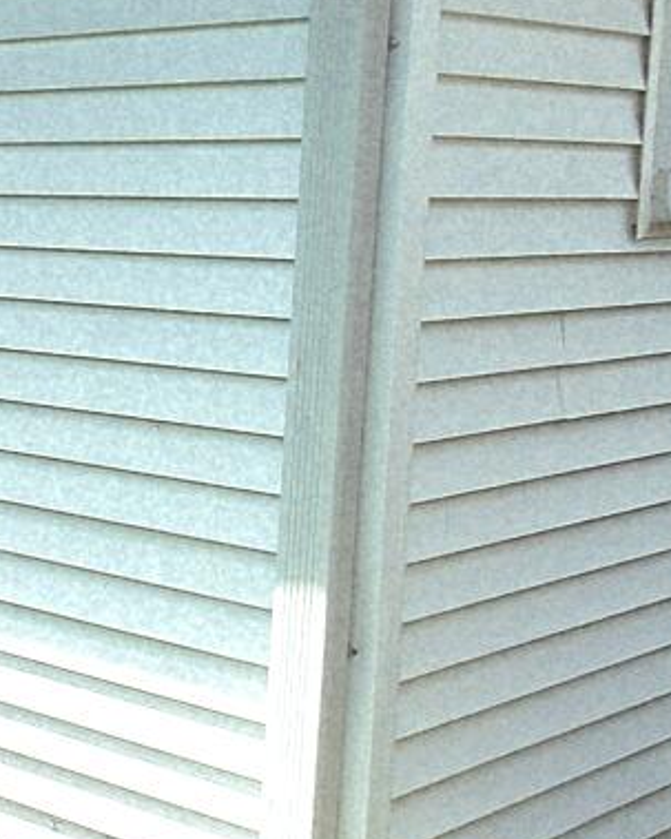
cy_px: 356
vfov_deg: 28.3
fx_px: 1664
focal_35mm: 67
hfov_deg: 17.9
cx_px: -554
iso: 32
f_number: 2.2
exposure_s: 1/1667
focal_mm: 1.74
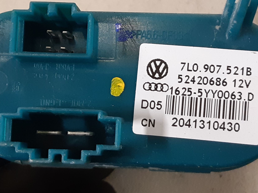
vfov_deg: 44.1
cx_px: 127
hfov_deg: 56.8
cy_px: 86
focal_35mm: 32
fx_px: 239
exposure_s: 1/33
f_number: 1.7
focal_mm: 3.93
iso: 200
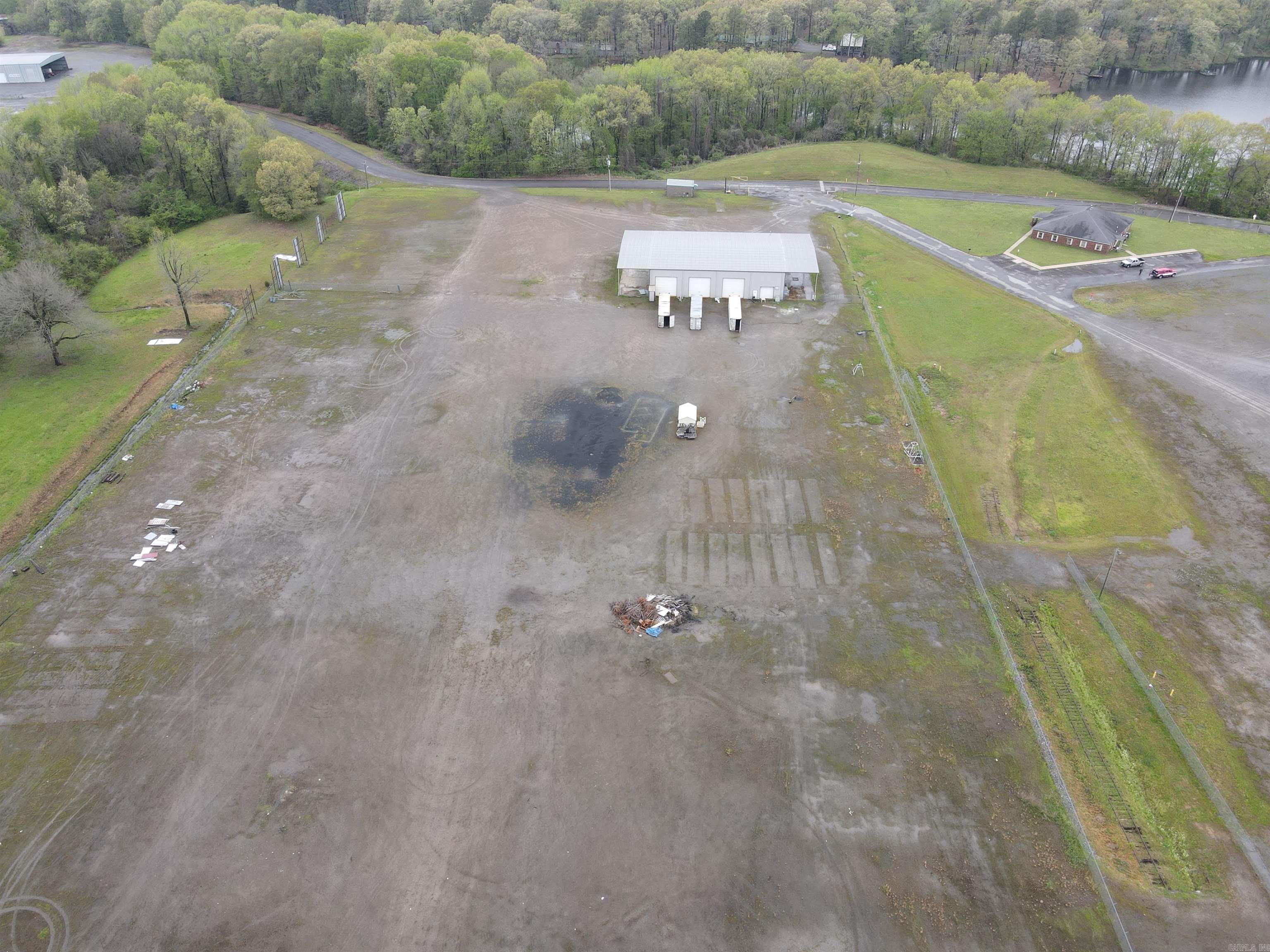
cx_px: 635
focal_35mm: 24
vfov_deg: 56.8
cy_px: 476
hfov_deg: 71.6
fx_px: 881
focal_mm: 4.5
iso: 100
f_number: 2.8
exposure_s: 1/90
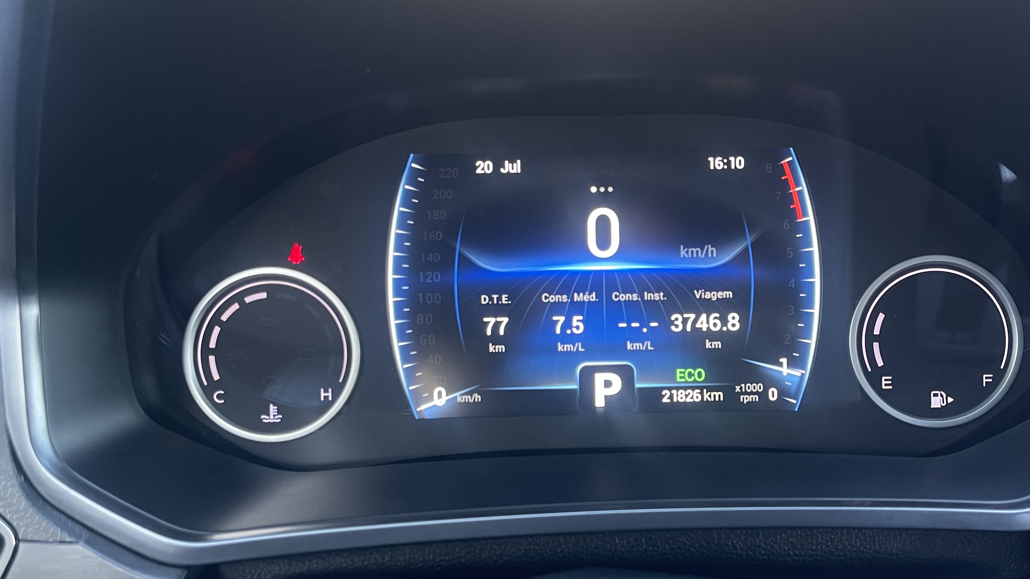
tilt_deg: -24.8
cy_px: 292
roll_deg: +1.1
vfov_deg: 34.7
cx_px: 607
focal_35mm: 34
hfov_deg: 57.7
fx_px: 929
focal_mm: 5.1
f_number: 1.6
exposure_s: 1/60
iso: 160
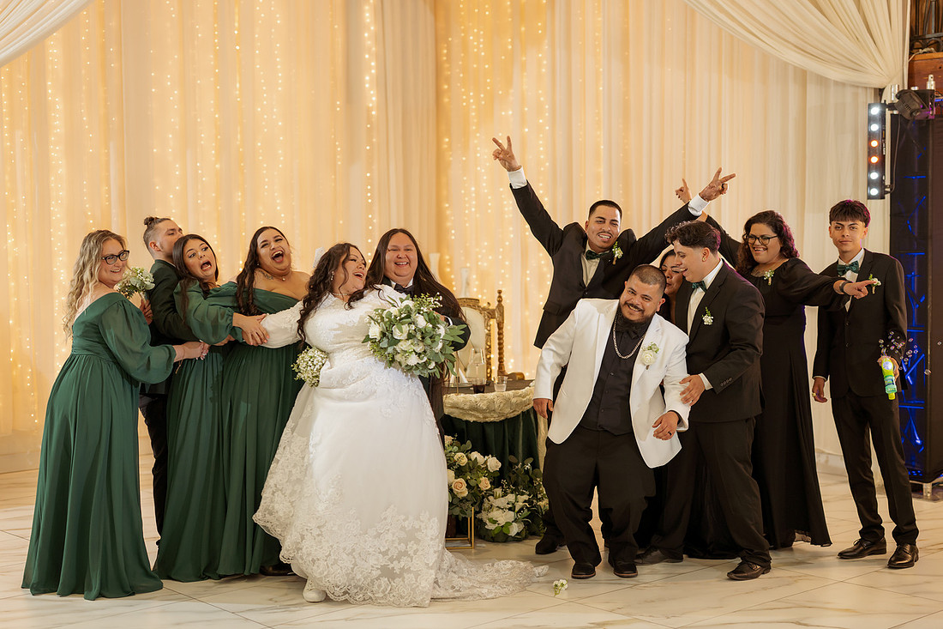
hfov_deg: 37.8
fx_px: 1378
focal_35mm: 53
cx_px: 458
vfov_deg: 25.7
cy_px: 315
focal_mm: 50
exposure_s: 1/100
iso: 200
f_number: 1.8
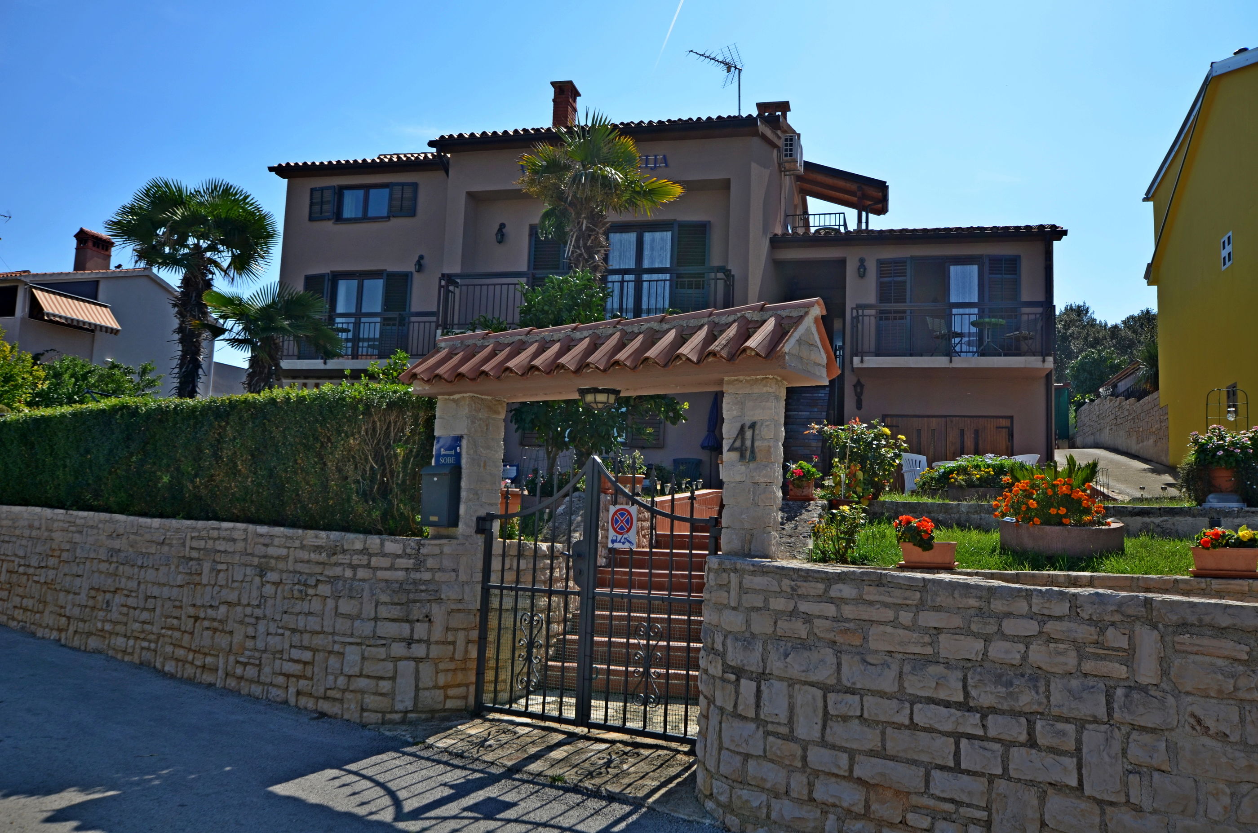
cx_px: 629
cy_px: 416
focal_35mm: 30
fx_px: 1046
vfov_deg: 43.4
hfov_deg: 62.0
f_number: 8
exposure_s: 1/250
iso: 125
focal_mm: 20
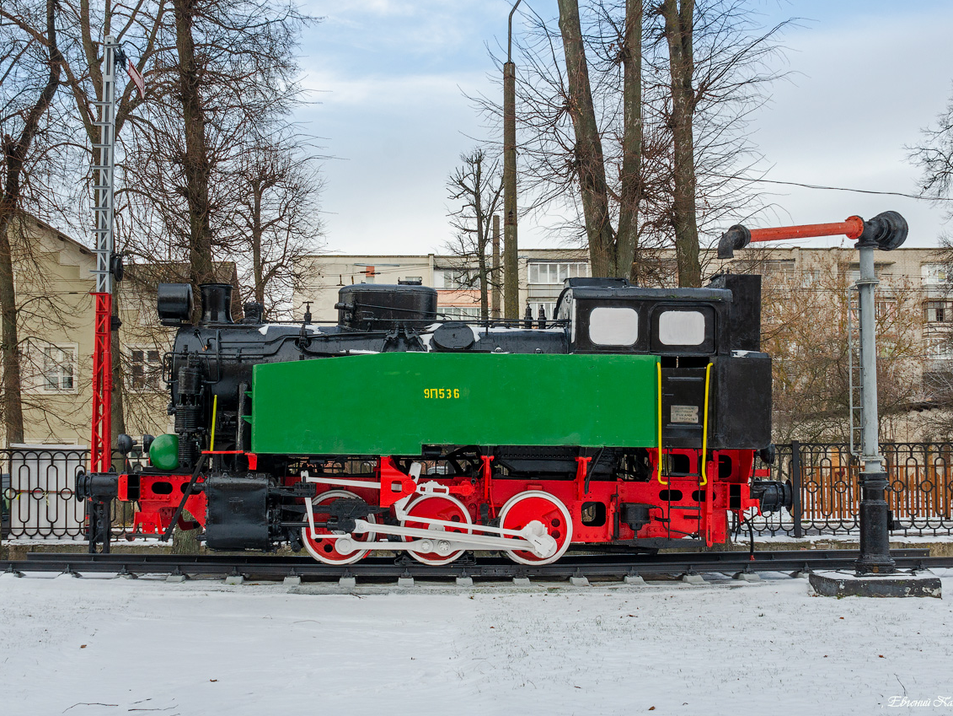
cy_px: 357
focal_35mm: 43
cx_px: 456
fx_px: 1184
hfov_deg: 43.8
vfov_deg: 33.6
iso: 250
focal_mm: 26
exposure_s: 1/320
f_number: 7.1
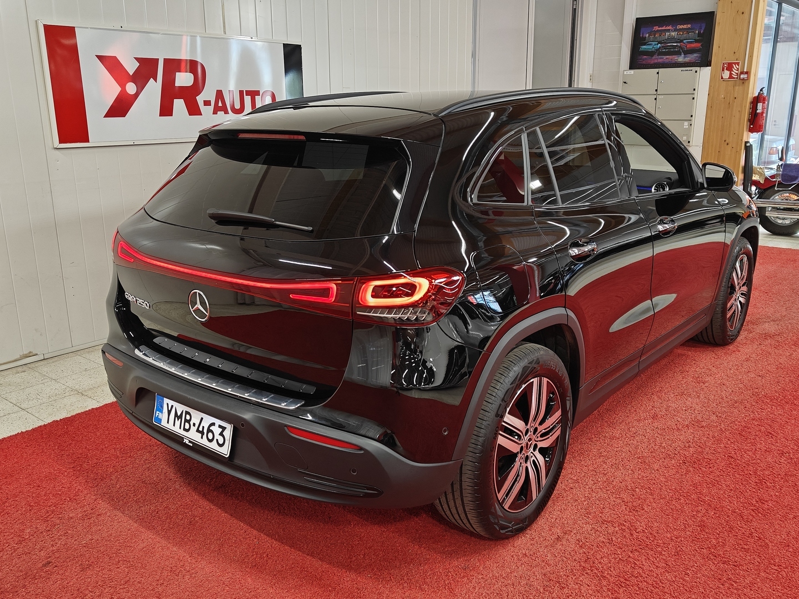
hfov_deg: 58.4
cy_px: 300
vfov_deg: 45.4
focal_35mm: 31
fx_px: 716
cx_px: 400
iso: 80
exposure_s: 1/60
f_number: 1.8
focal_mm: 5.59
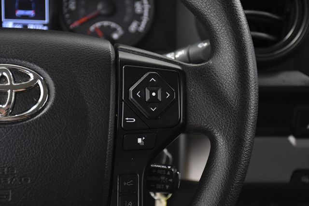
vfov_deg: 16.3
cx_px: 154
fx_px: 721
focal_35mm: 84
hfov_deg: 24.2
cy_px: 103
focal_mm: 56
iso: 2500
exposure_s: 1/80
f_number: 4.8
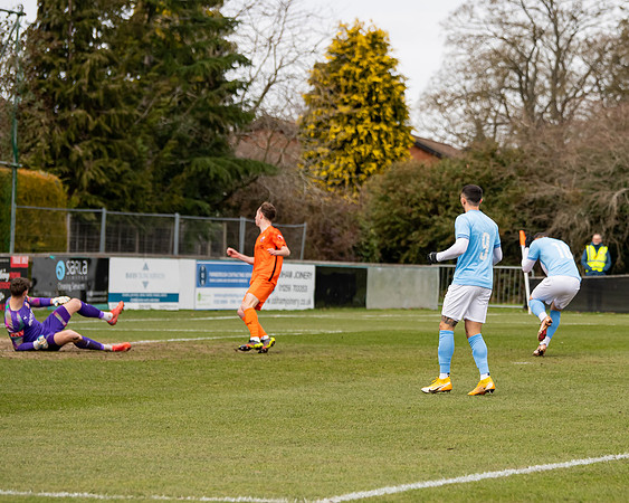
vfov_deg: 7.9
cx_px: 505
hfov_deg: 9.8
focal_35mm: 196
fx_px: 3644
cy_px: 252
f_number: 4
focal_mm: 130
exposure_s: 1/1600
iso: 500
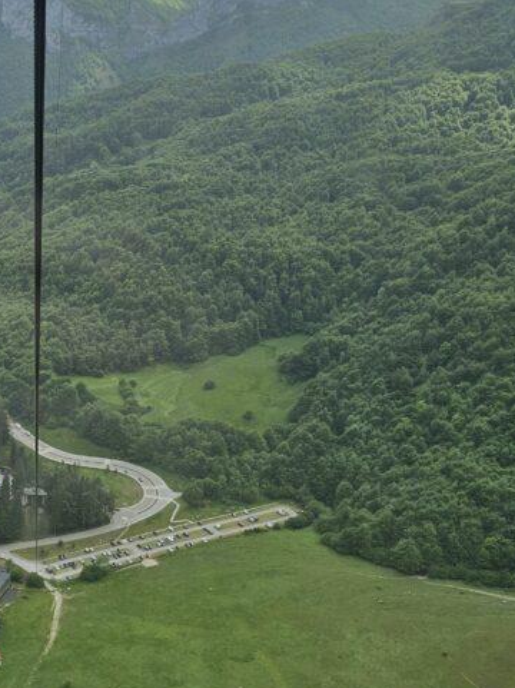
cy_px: 342
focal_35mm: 49
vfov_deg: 38.9
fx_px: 973
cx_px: -17
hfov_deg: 27.7
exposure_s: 1/446
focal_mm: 6.3
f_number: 1.7
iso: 10
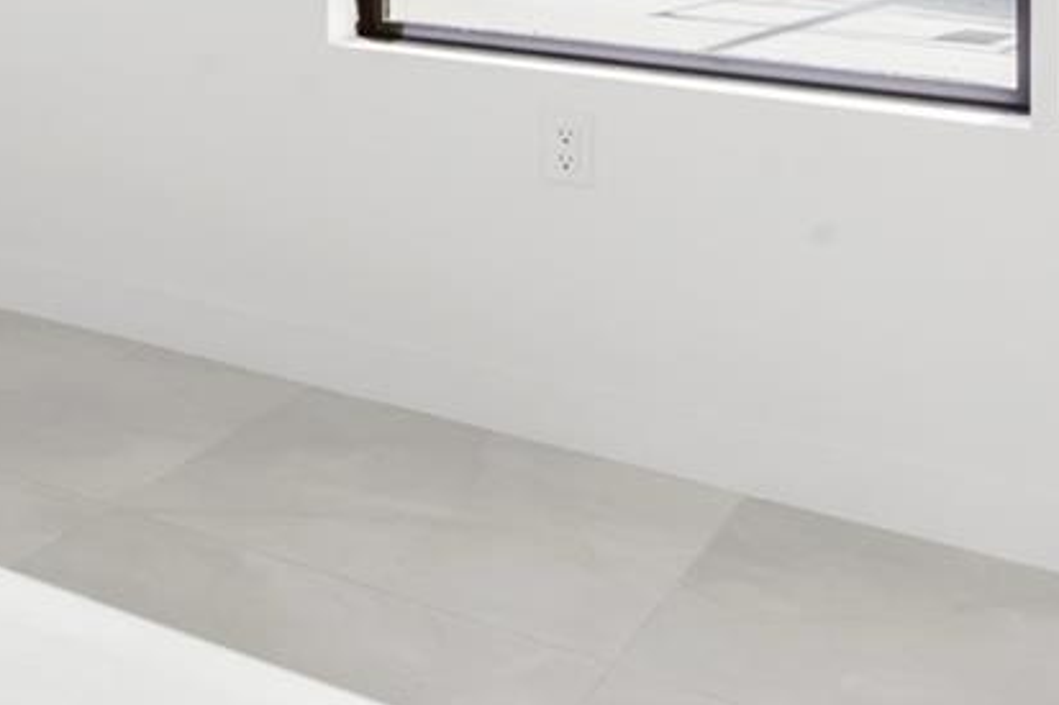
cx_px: -595
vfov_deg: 19.8
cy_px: -261
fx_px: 1823
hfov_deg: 24.1
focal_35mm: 62
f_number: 14
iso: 250
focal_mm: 16
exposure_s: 1/4
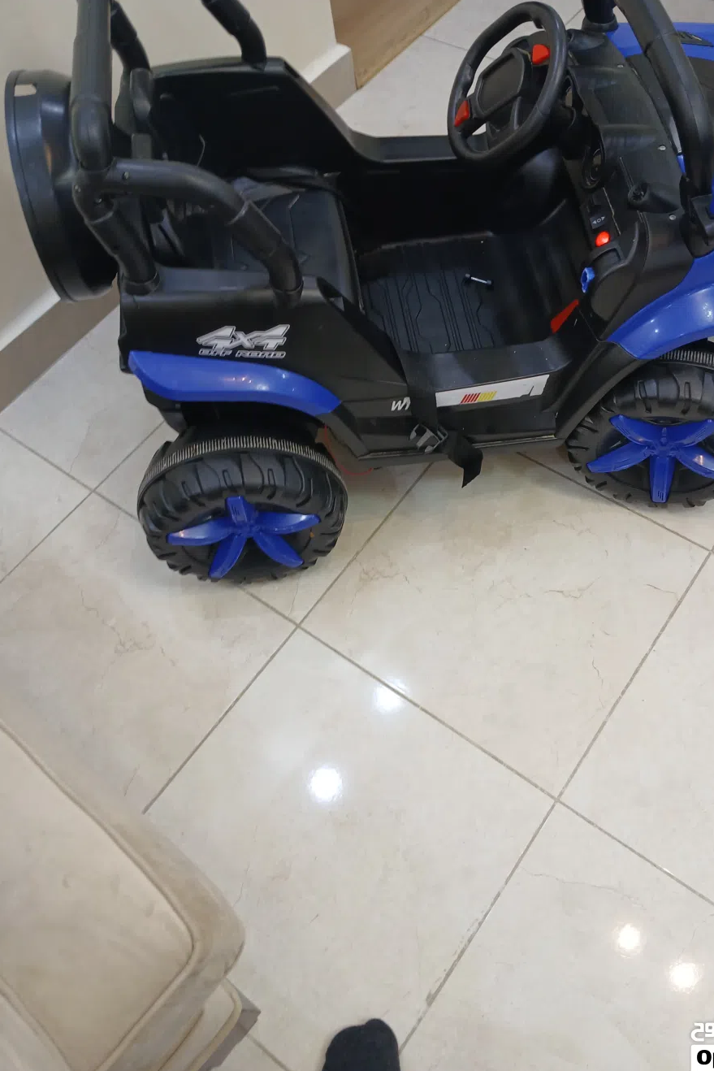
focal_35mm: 28
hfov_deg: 46.3
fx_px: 833
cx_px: 413
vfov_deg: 65.5
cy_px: 538
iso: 125
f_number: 1.8
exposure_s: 1/50
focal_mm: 3.98
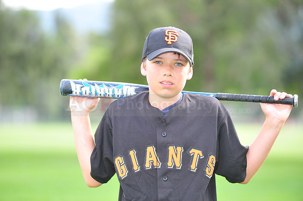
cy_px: 100
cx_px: 152
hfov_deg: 10.3
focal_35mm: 200
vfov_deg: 6.9
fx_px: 1682
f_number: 4.5
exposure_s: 1/250
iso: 400
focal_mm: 200
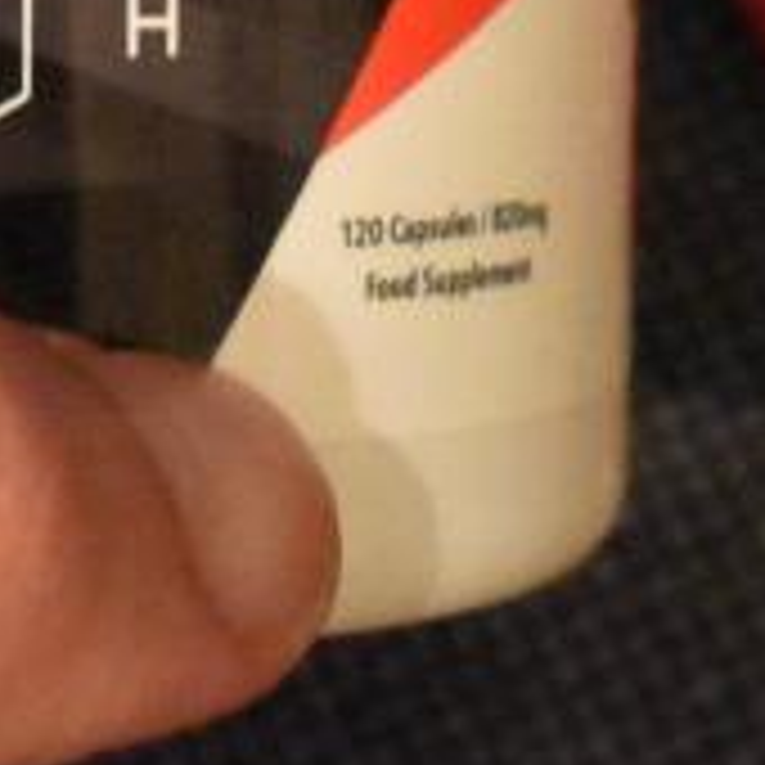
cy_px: -592
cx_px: 855
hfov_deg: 4.9
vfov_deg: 4.9
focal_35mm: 354
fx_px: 8851
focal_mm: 46
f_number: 5.3
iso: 12800
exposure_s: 1/50
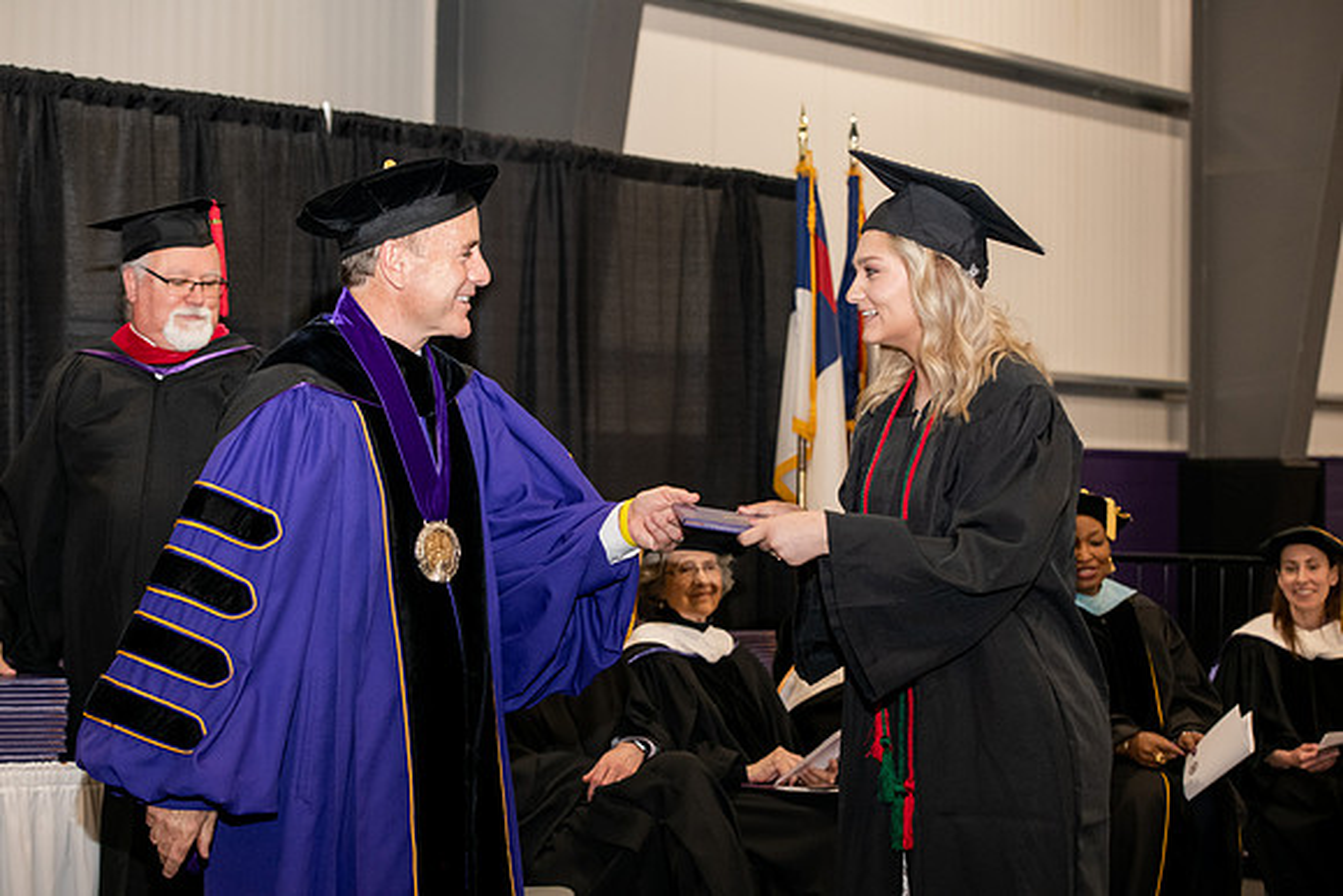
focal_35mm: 70
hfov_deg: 28.8
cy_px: 448
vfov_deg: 19.5
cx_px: 672
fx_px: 2612
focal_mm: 70
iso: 2000
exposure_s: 1/200
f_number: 5
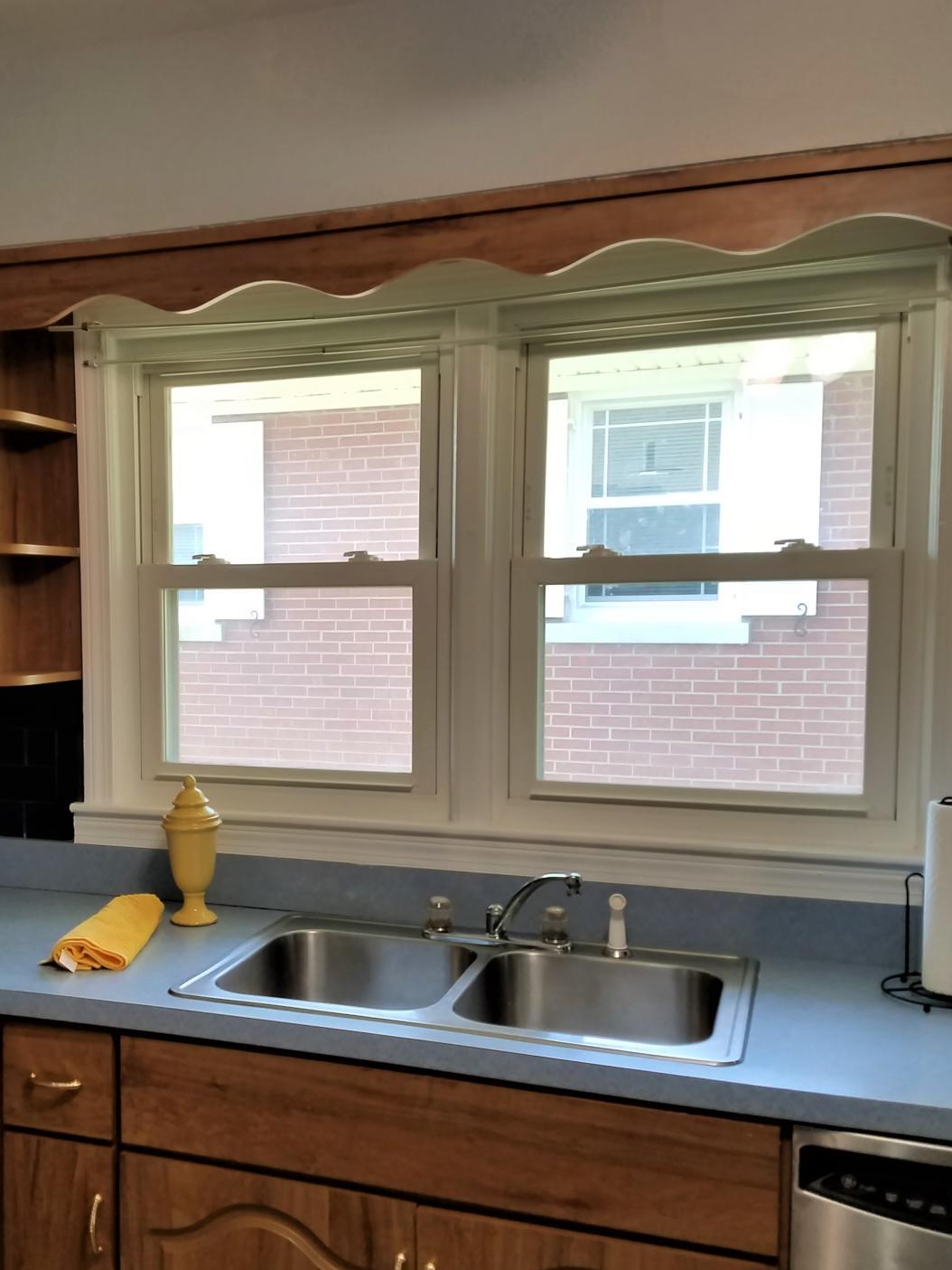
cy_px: 717
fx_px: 1357
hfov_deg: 38.1
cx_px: 294
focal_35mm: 37
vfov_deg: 50.0
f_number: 1.7
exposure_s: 1/120
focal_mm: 4.2
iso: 64
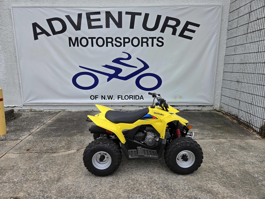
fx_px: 176
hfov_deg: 73.9
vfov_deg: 58.9
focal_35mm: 23
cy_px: 100
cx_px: 132
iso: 80
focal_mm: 5.4
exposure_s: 1/2730
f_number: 1.8
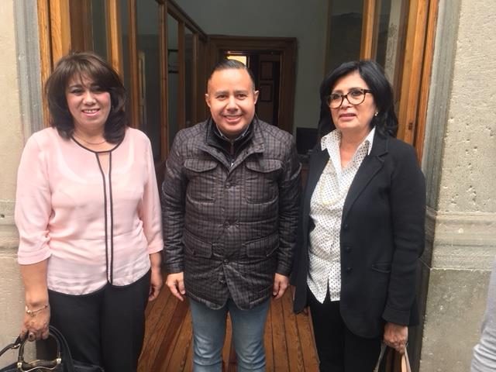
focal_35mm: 29
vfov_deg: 48.2
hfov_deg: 61.7
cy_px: 186
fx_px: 416
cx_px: 248
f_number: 2.2
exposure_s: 1/60
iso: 25
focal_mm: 4.15
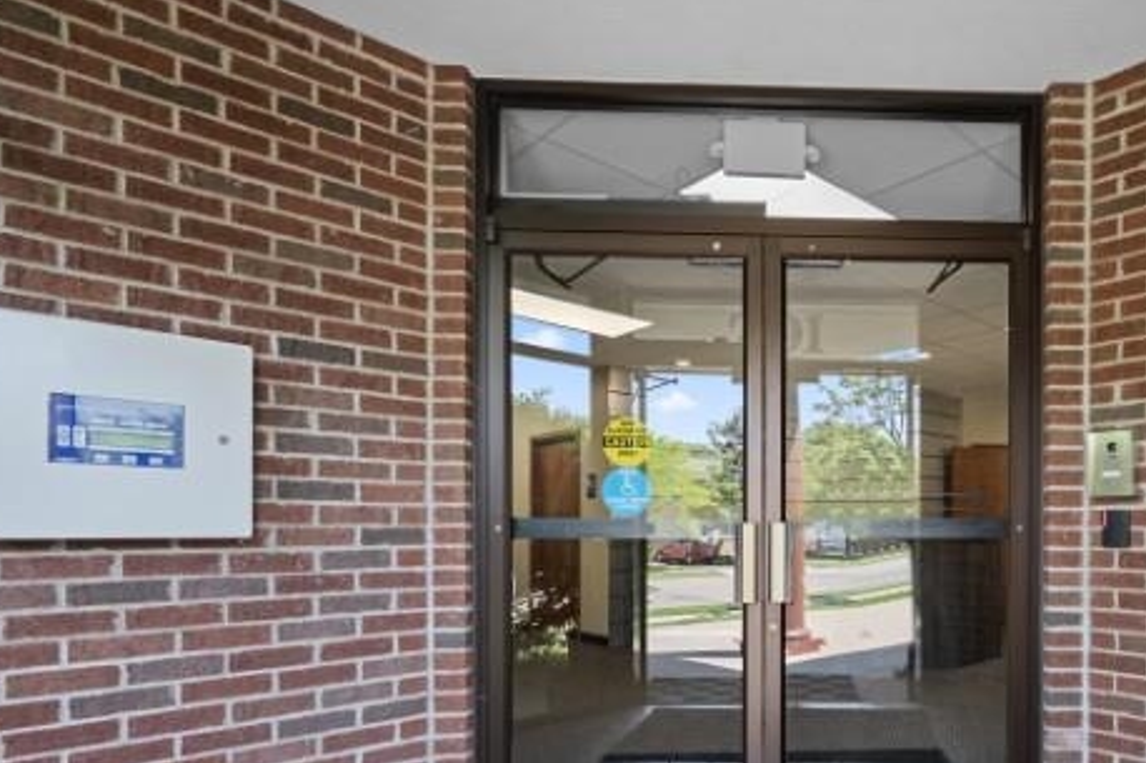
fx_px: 700
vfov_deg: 54.7
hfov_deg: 74.4
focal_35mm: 22
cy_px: 565
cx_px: 822
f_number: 6.3
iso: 400
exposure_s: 1/50
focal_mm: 14
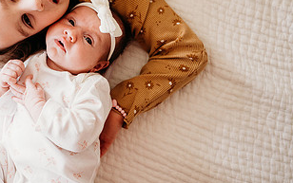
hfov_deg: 41.5
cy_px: 20
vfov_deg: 27.1
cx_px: 56
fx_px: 368
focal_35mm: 46
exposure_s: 1/250
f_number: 2.5
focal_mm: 24
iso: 640
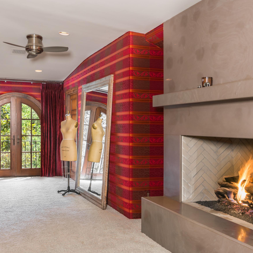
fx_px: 314
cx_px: 91
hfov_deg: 43.4
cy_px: 133
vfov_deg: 43.8
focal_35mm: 38
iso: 500
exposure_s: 1/200
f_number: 8
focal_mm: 26
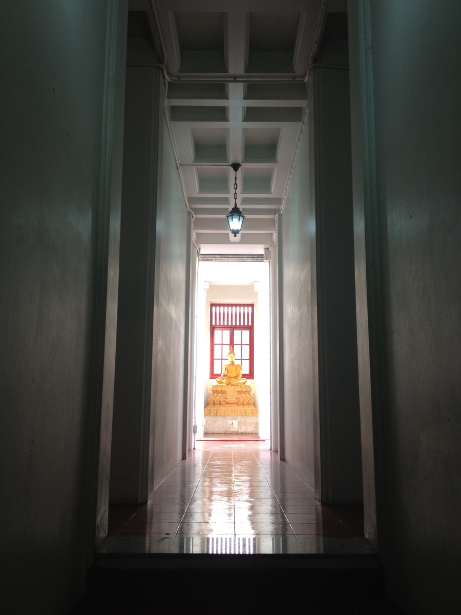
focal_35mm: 35
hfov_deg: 40.7
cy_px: 308
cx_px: 230
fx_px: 621
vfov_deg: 52.6
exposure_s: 1/30
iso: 64
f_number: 2.4
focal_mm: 4.28
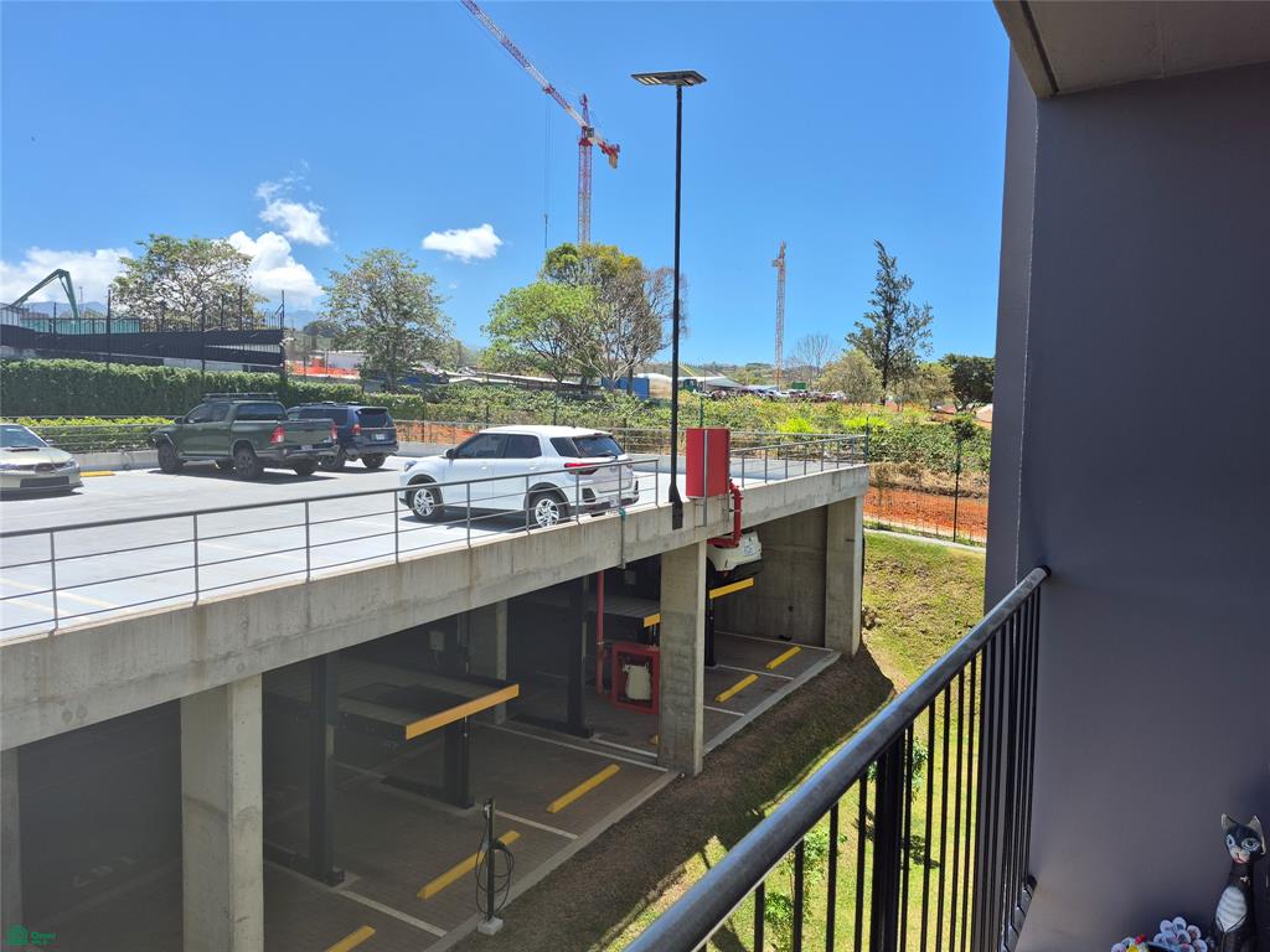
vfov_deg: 58.9
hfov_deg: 73.9
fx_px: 844
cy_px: 476
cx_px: 635
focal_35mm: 23
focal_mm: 5.4
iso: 25
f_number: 1.8
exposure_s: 1/1056
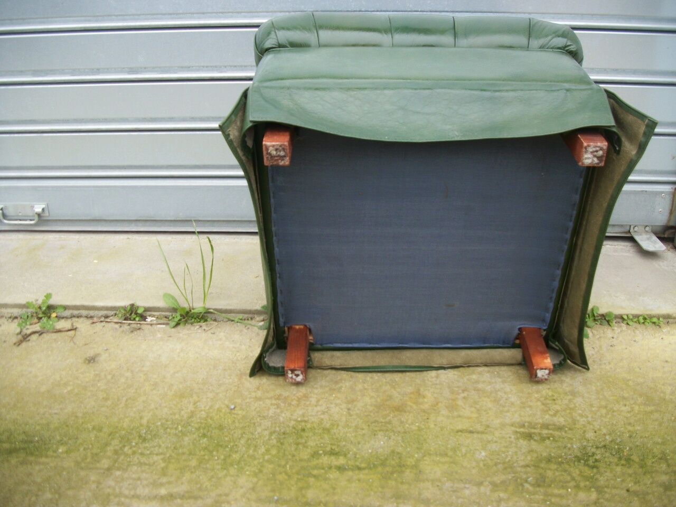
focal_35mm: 32
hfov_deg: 56.8
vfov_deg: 44.2
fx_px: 625
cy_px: 254
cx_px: 338
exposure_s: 1/100
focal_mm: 5.7
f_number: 2.9
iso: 80
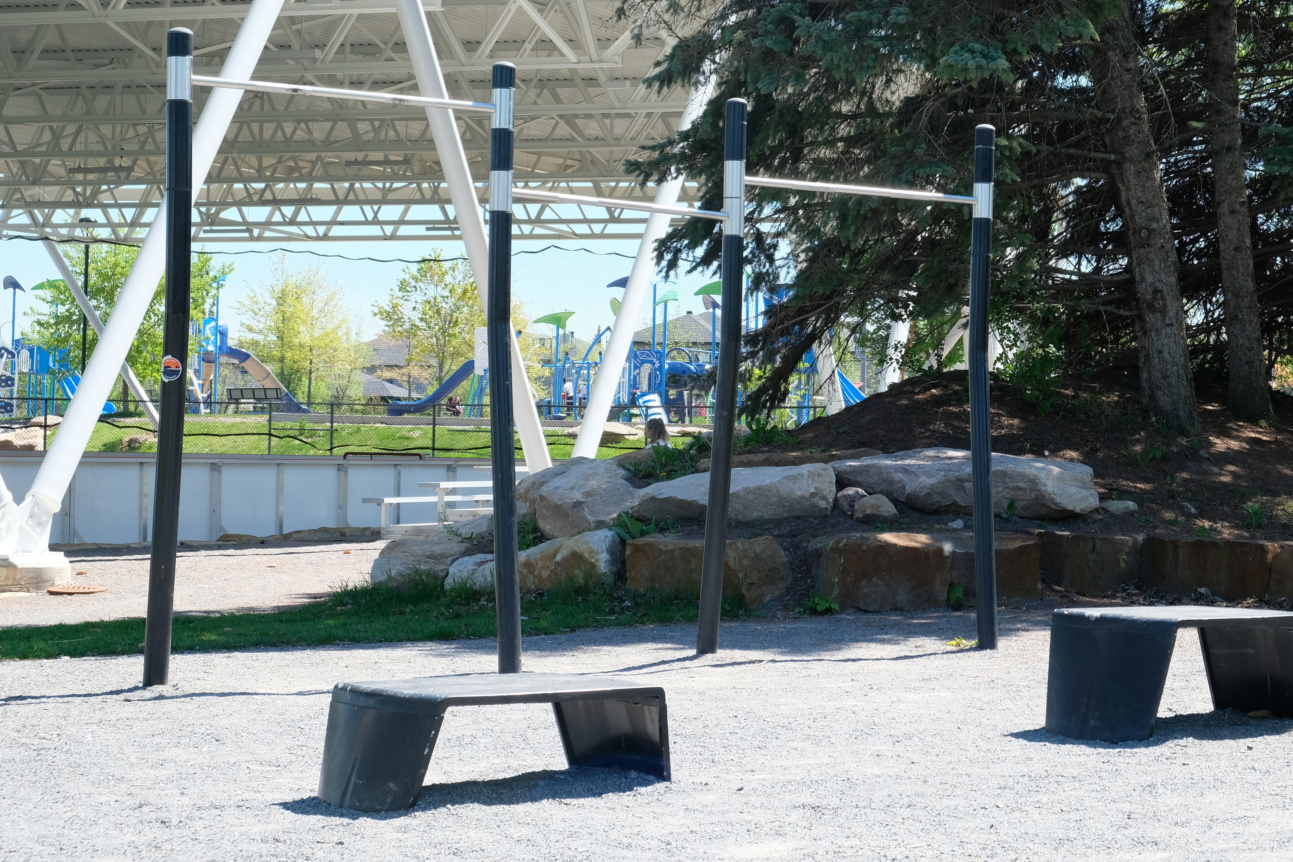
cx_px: 894
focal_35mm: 71
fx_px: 2550
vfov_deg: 19.1
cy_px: 300
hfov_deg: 28.2
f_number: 8
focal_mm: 34.3
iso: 400
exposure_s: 1/180
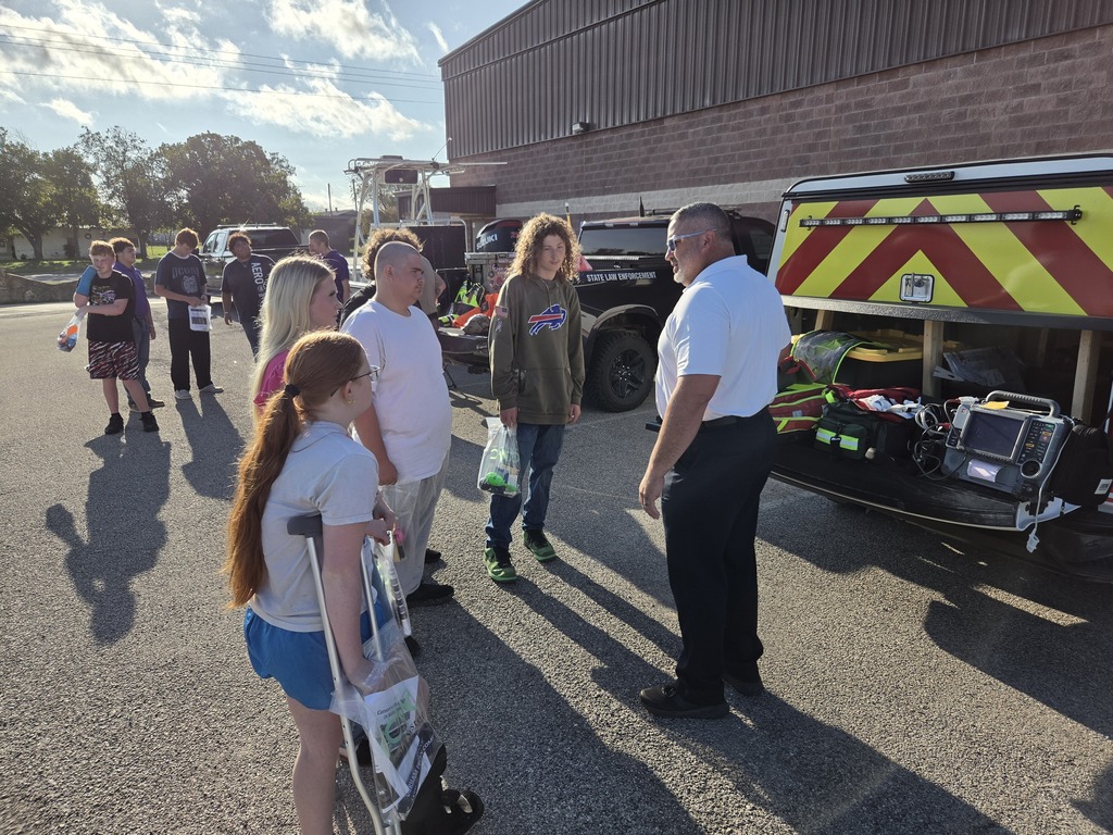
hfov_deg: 73.9
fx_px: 740
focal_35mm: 23
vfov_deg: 58.9
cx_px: 556
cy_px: 418
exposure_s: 1/3059
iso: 80
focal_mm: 5.4
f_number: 1.8
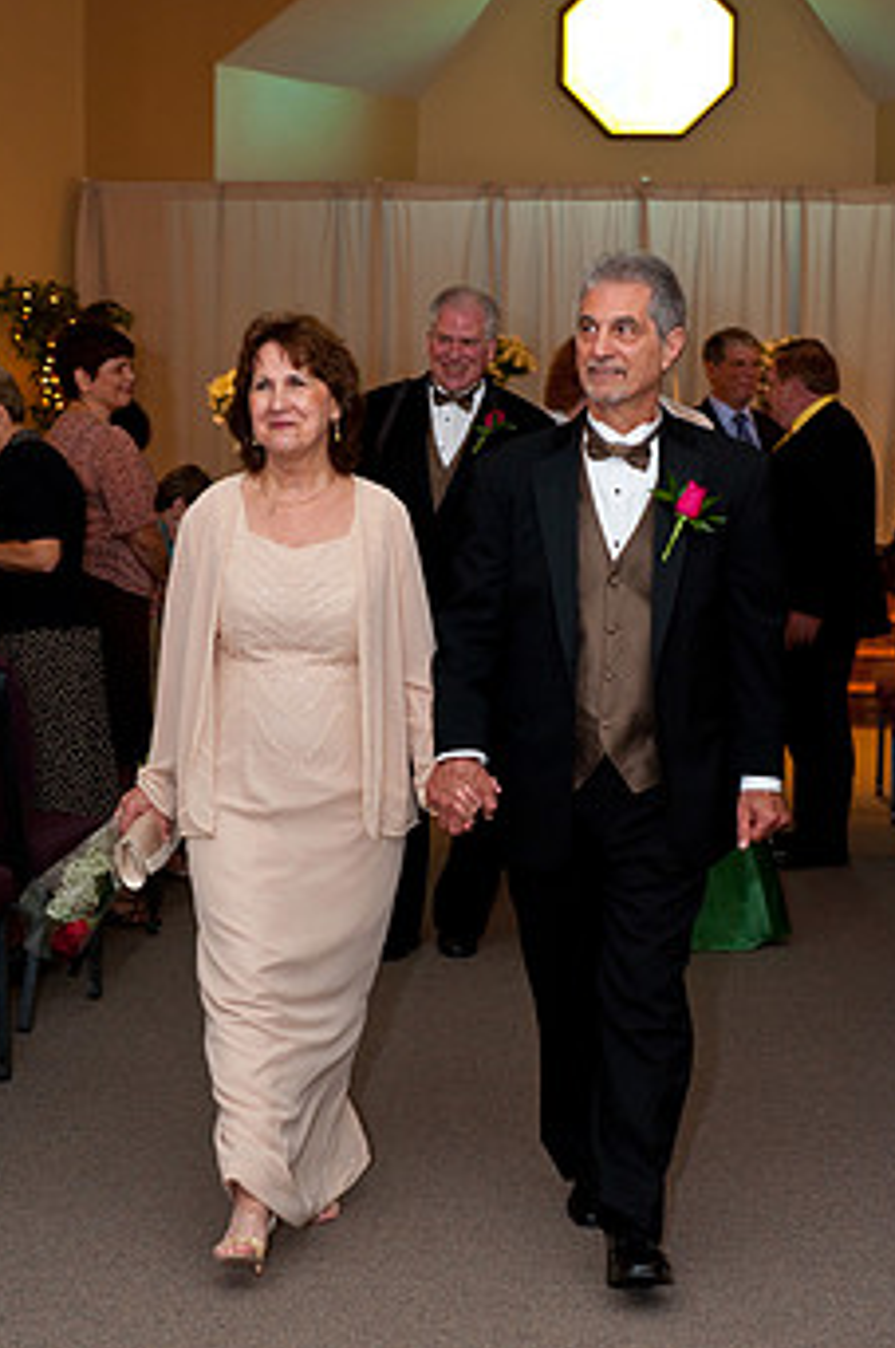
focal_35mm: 92
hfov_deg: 14.8
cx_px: 404
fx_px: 3441
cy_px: 749
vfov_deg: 22.2
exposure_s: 1/60
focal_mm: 70
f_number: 5.6
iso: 1250
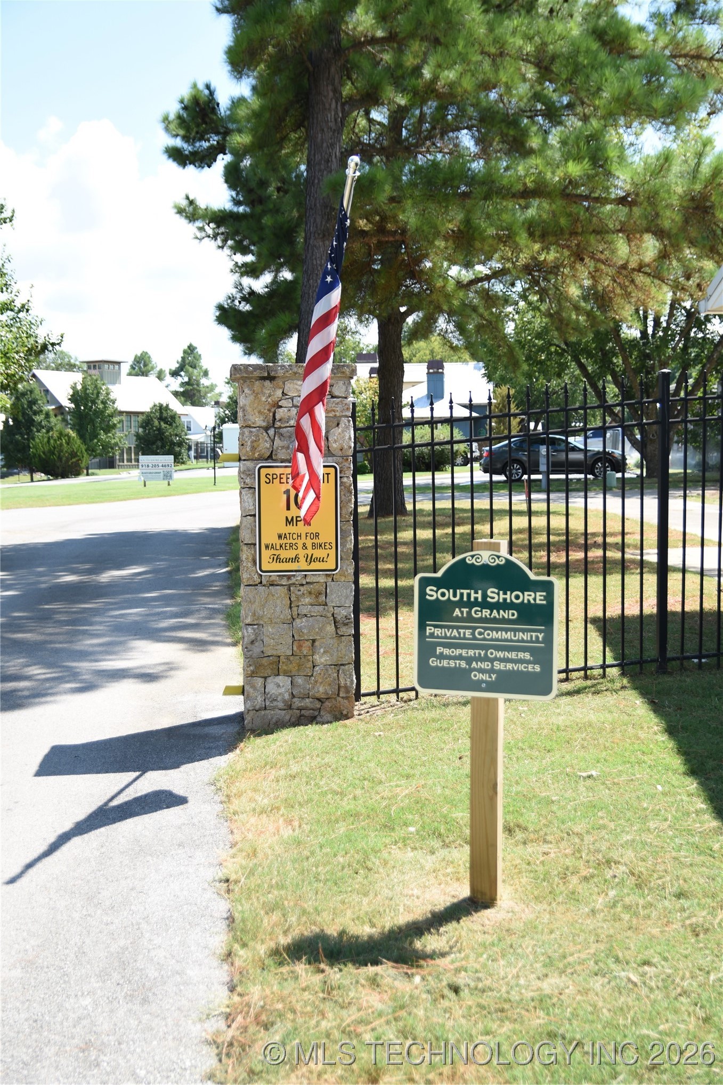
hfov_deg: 33.0
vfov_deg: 47.9
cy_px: 542
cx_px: 362
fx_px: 1220
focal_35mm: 40
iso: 100
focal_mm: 27
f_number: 3.2
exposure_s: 1/640
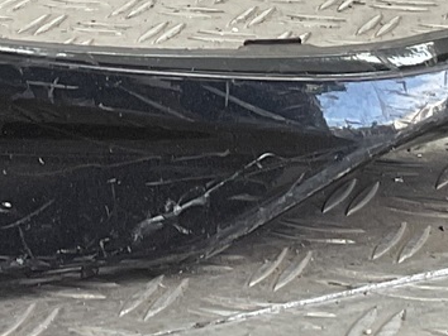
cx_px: 200
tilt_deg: -9.2
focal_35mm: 165
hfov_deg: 12.0
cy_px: -303
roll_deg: +3.9
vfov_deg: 8.6
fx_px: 2137
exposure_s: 1/100
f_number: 1.8
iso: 25
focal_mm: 3
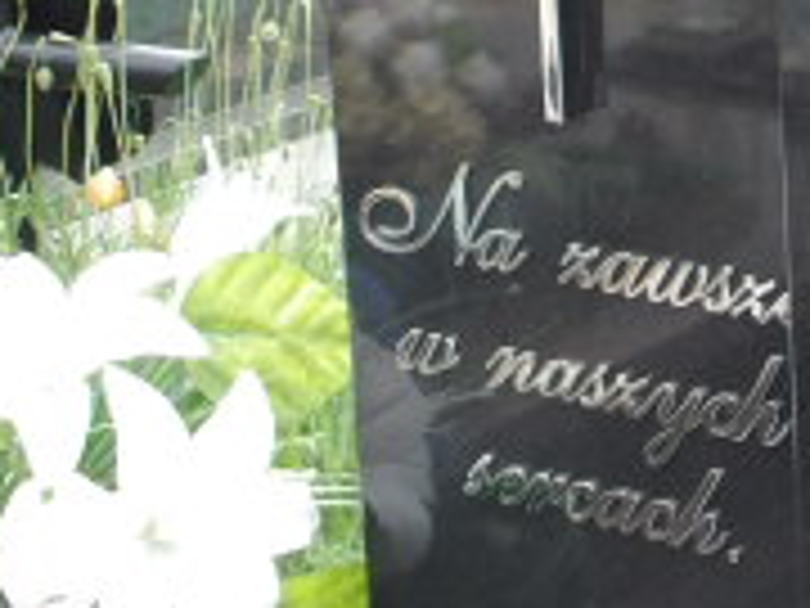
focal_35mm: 121
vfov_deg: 12.1
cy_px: -36
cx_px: 1134
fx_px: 2831
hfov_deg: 15.3
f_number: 3.3
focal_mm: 6.1
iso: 100
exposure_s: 1/127
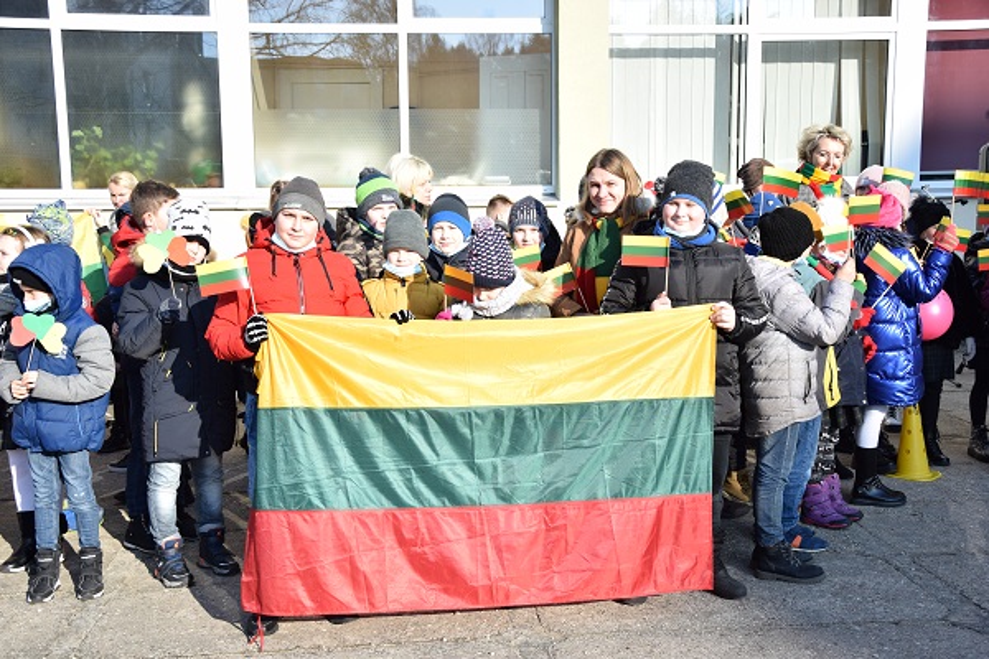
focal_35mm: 45
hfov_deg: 43.6
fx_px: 1236
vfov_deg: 29.9
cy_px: 330
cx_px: 494
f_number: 4.2
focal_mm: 30
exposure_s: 1/320
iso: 100
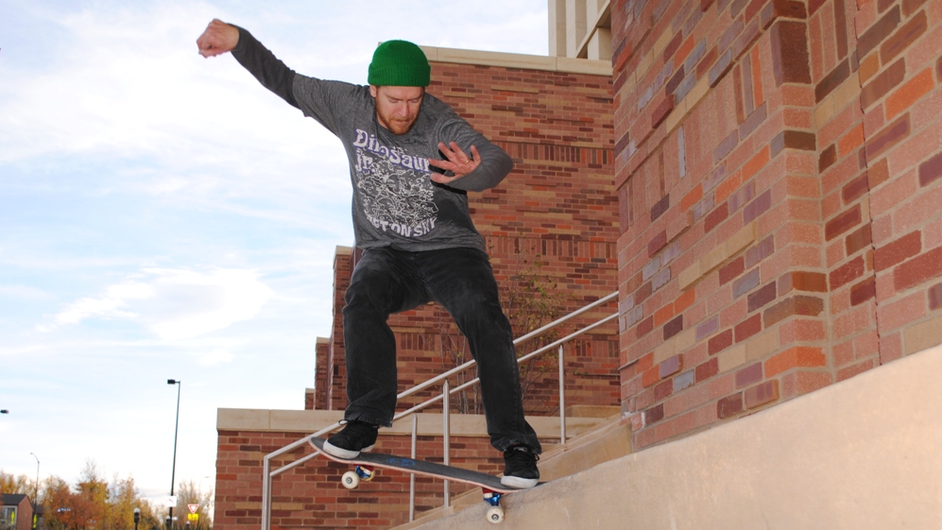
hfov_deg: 46.4
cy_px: 323
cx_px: 485
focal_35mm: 44
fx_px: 1099
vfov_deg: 27.0
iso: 100
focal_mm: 24
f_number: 4
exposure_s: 1/200
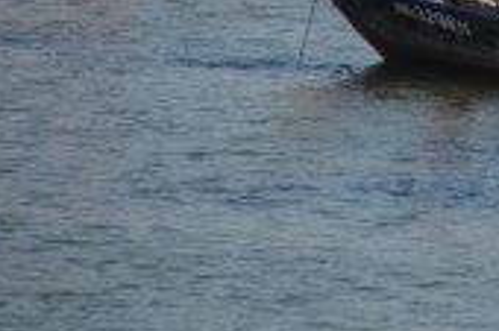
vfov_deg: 1.2
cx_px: 776
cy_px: -271
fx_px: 16285
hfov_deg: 1.8
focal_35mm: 1176
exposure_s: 1/640
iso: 200
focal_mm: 200
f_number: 5.6
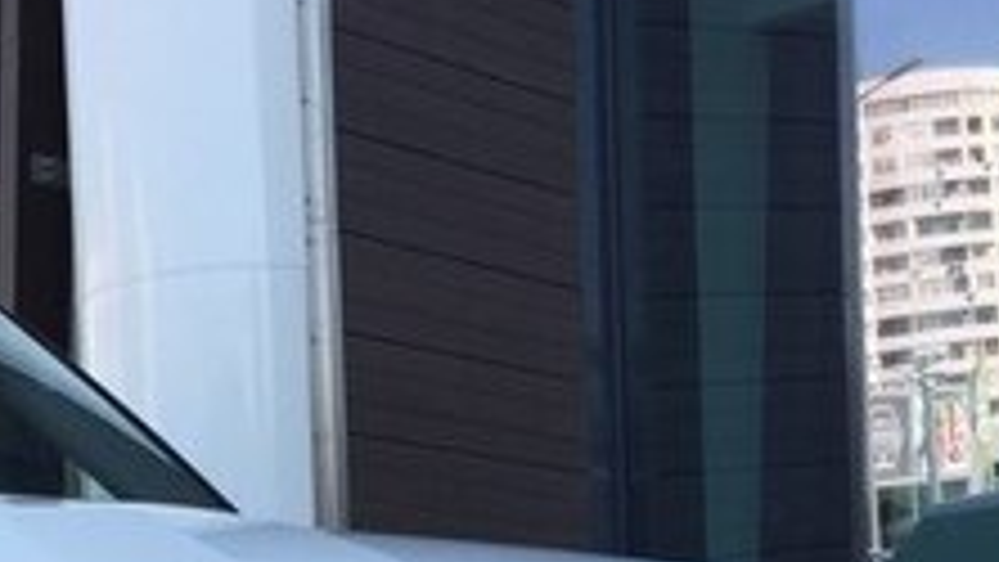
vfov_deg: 12.3
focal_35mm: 94
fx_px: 2491
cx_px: -40
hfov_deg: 21.7
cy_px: 825
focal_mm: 4.15
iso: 32
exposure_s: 1/590
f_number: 2.2
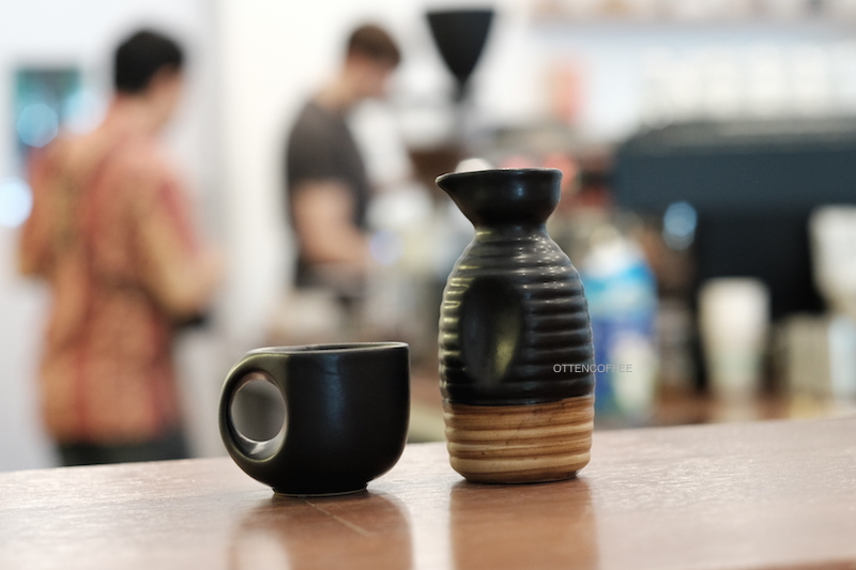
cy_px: 285
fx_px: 1997
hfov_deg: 24.2
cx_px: 428
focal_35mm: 84
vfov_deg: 16.3
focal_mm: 56
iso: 2500
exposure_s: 1/125
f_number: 3.2
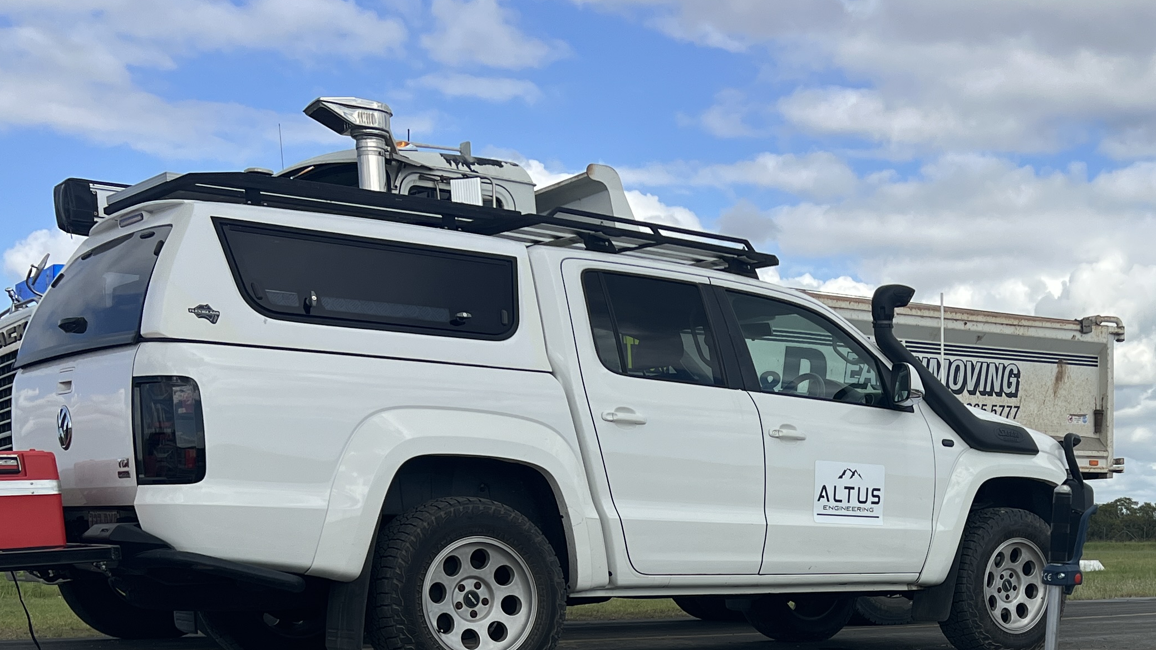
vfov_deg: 20.5
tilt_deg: -7.7
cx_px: 921
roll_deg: +0.3
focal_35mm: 55
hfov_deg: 36.6
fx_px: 1686
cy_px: 771
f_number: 1.5
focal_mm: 5.7
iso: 50
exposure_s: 1/4274
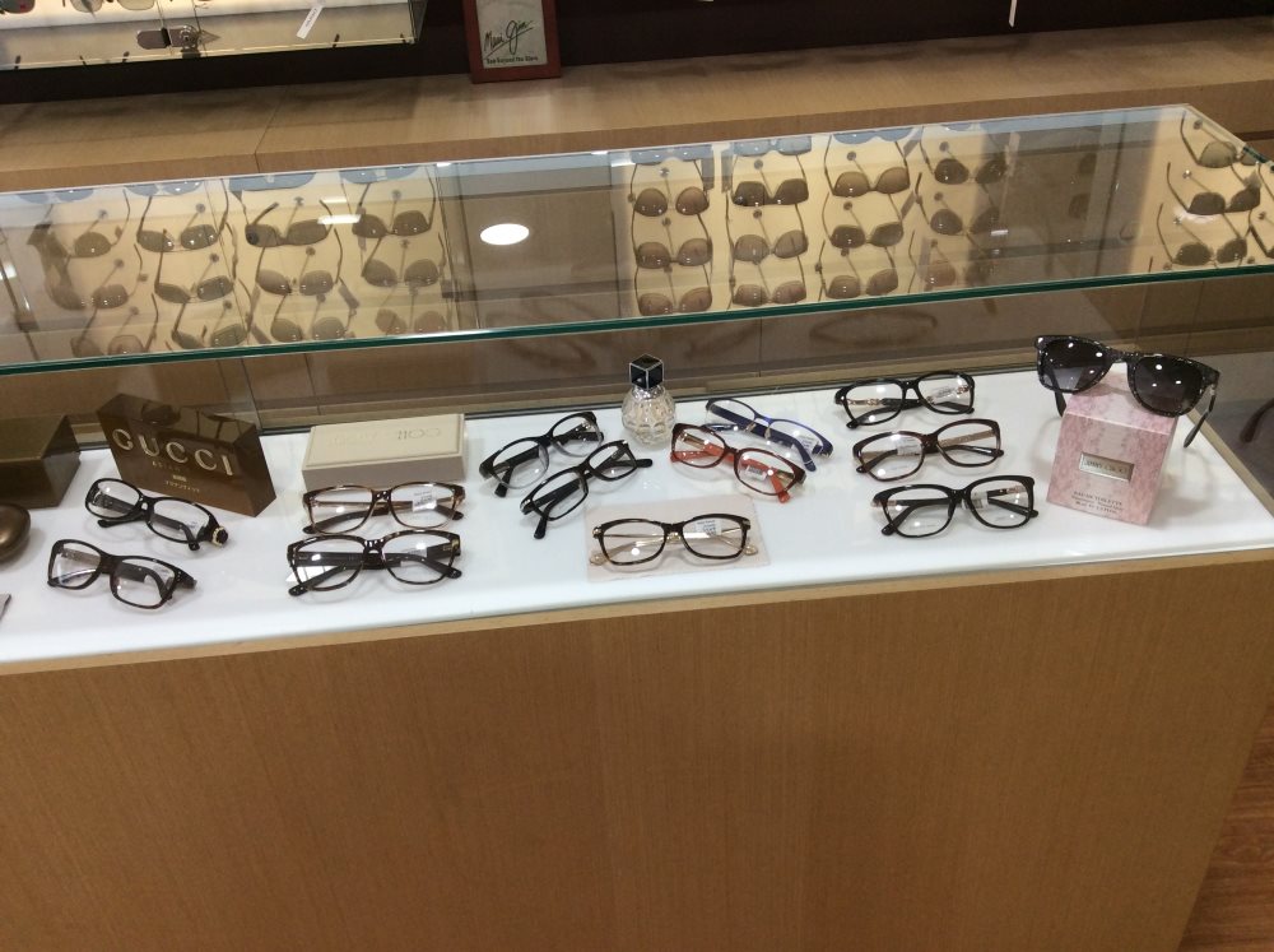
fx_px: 1176
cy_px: 476
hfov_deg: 56.9
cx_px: 637
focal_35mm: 32
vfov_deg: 44.1
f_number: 2.4
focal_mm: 3.3
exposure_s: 1/100
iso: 40
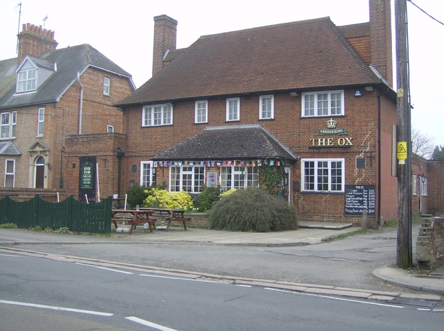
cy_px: 166
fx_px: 486
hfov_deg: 49.1
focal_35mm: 38
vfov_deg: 37.6
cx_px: 222
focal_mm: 6.4
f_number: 2.9
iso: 100
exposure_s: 1/125
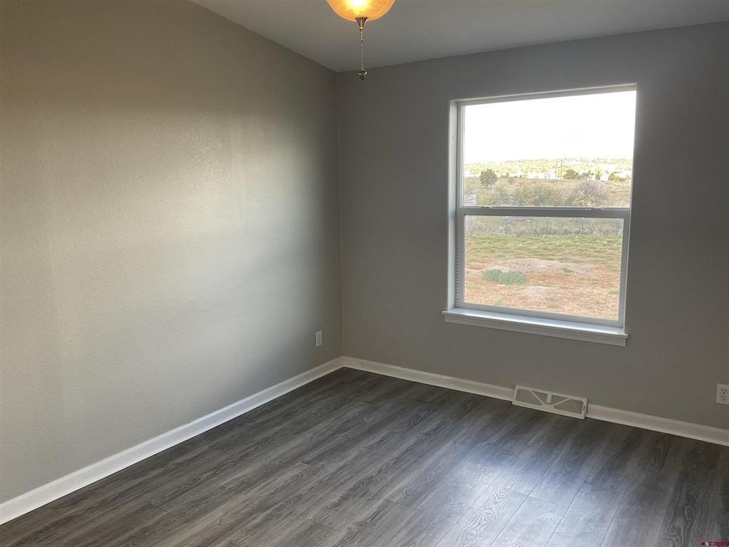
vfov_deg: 48.2
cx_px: 364
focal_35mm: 29
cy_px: 274
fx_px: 611
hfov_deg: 61.7
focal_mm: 3
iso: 50
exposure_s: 1/120
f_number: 1.8
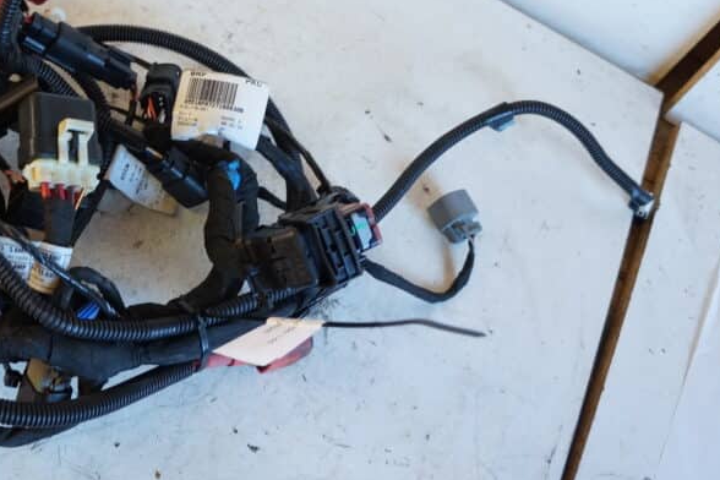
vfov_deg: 28.5
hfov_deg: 40.3
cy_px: 177
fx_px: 940
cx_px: 149
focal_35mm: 47
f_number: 4
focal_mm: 18
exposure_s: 1/60
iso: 640
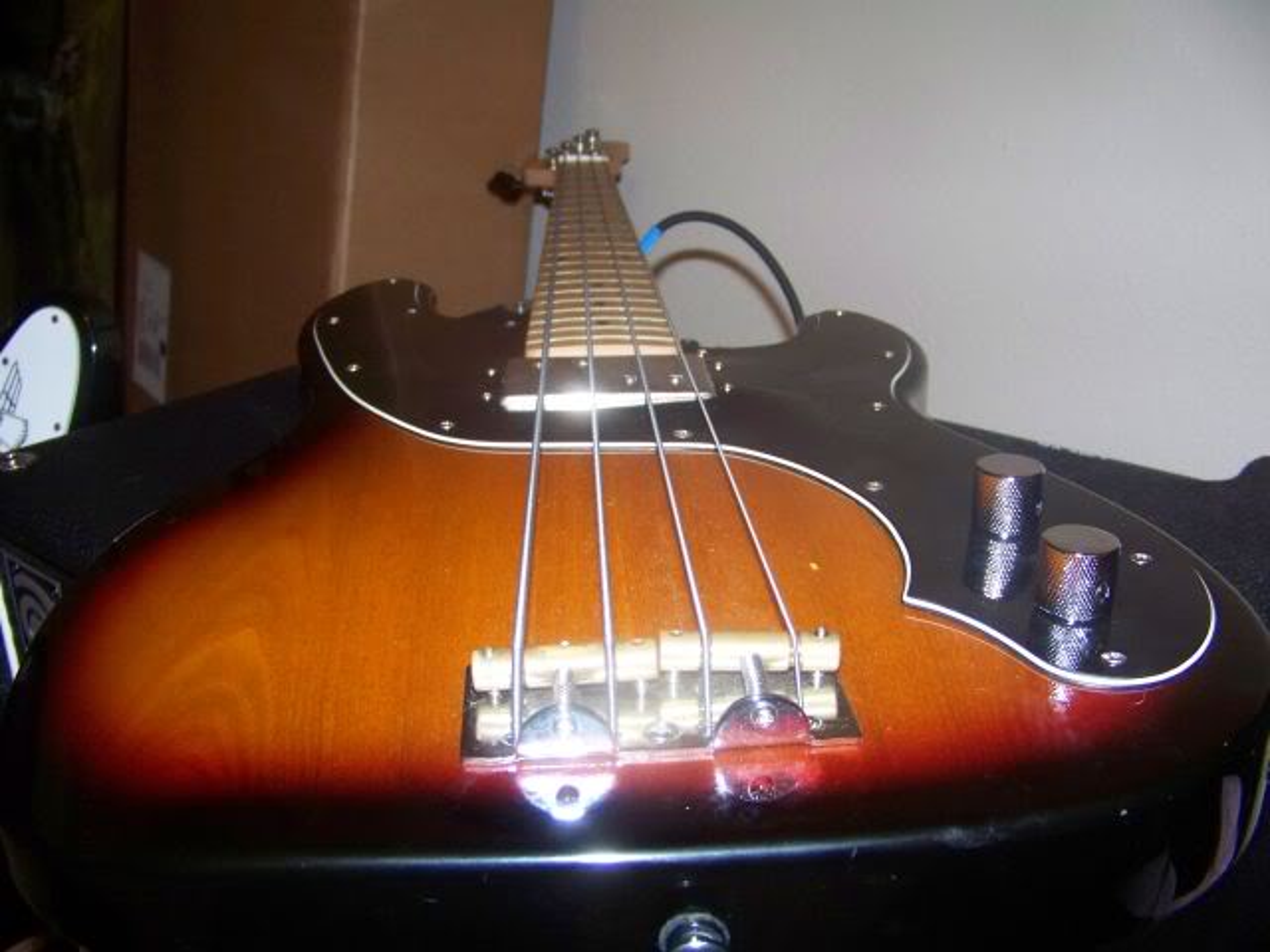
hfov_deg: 51.4
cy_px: 476
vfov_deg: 39.7
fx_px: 1321
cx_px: 635
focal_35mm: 36
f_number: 2.8
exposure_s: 1/30
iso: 200
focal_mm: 5.85
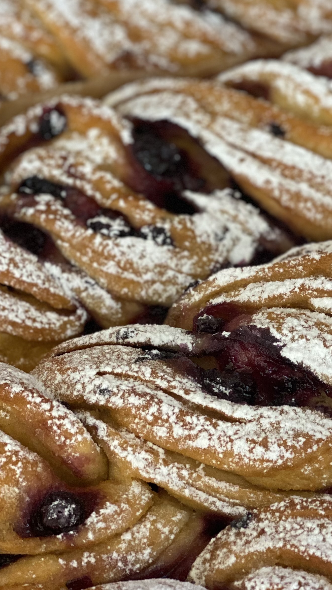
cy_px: 237
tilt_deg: -44.9
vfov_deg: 22.2
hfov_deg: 12.5
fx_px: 1503
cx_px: 270
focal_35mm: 96
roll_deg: -0.3
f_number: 2
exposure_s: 1/100
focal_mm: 6
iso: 160
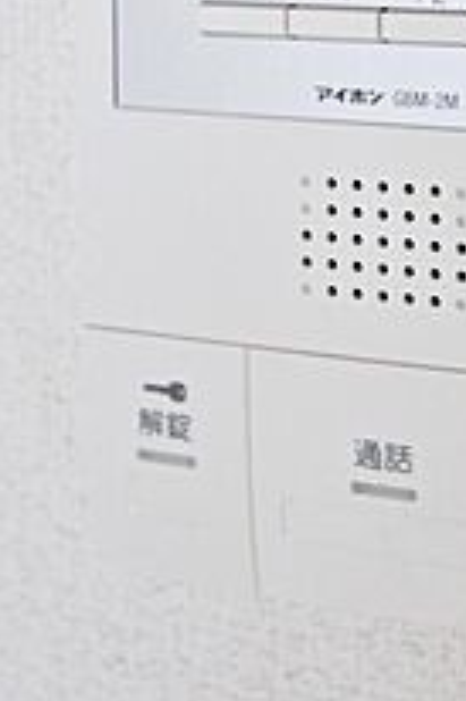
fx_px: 1634
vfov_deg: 23.1
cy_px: -27
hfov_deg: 16.1
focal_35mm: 84
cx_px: 400
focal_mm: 24
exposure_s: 1/40
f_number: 4.5
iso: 800
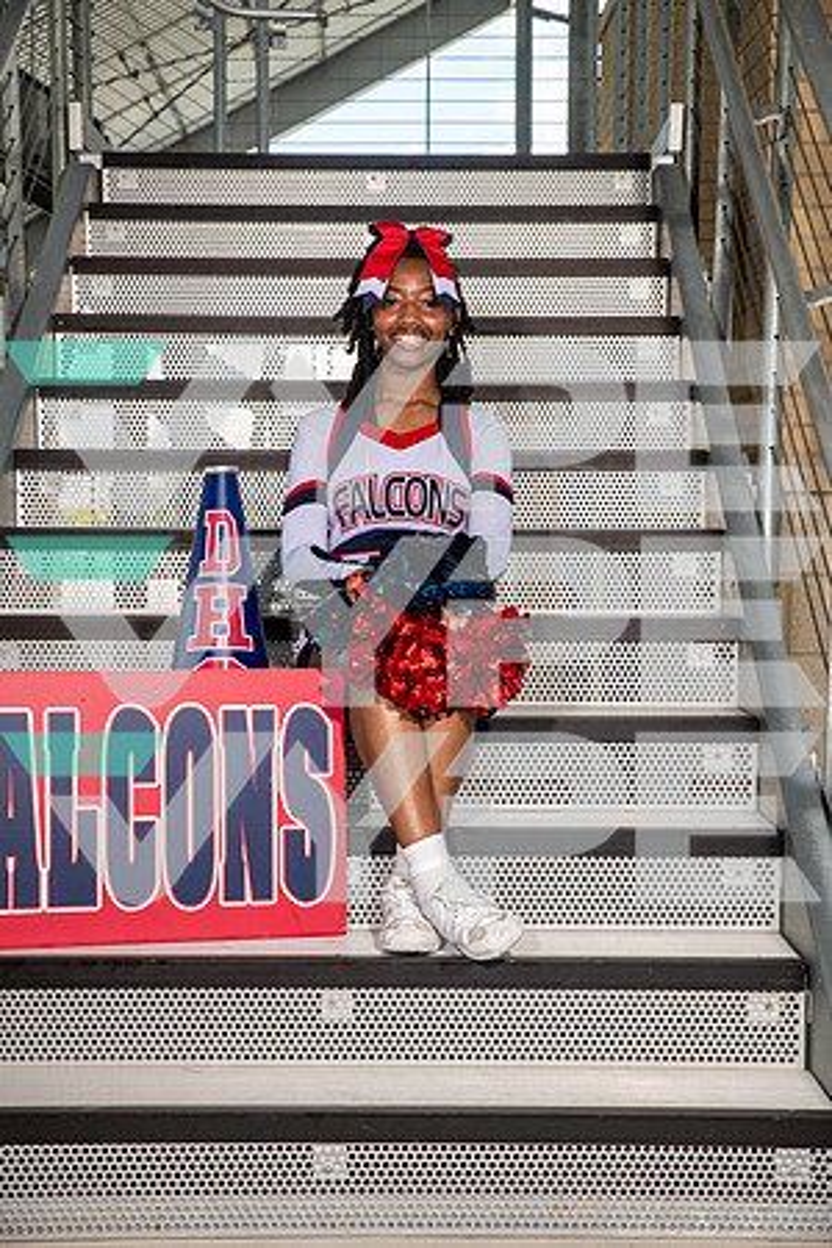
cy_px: 624
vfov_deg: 28.8
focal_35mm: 70
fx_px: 2426
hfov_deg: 19.5
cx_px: 416
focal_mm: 70
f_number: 7.1
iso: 200
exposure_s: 1/320
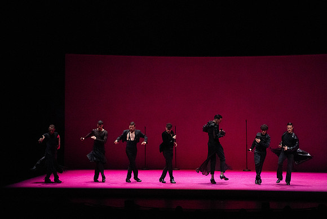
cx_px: 164
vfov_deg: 10.2
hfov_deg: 15.2
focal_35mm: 135
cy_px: 110
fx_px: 1226
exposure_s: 1/400
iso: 25600
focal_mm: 135
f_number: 10
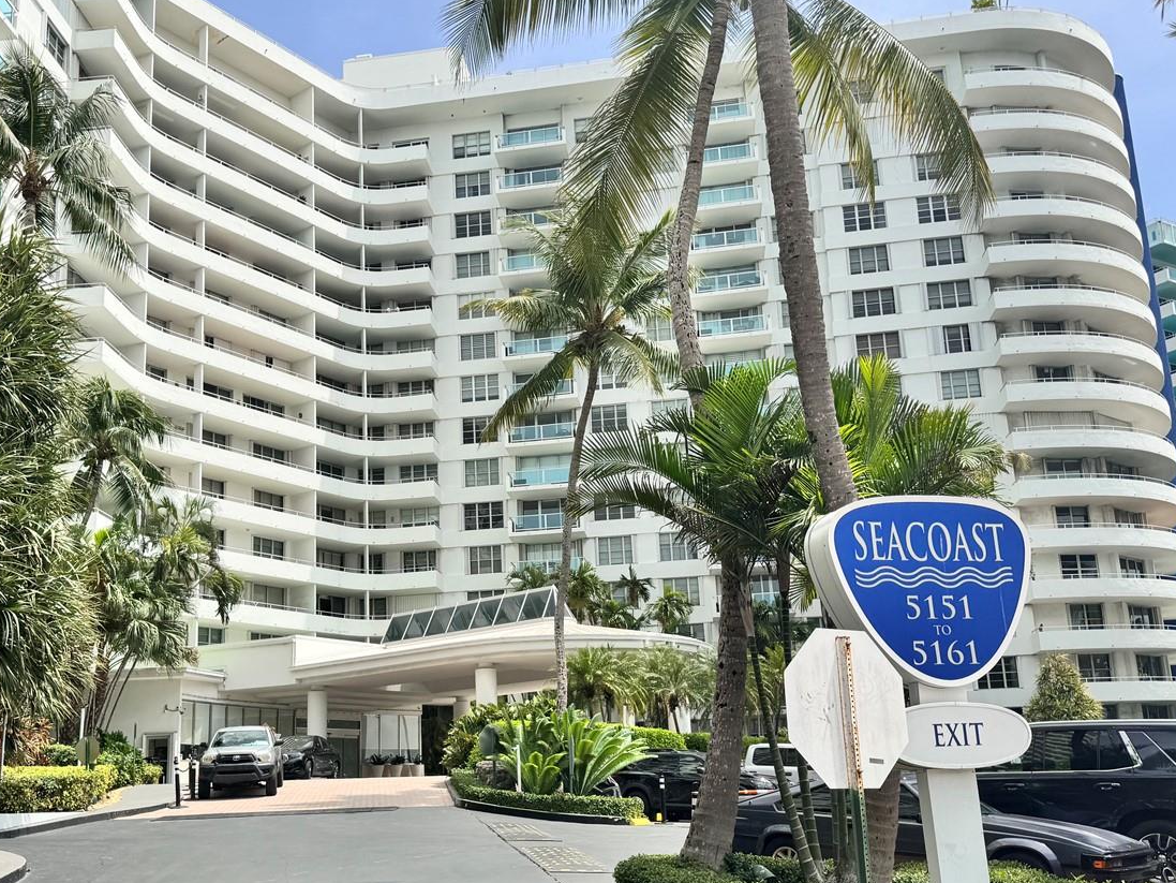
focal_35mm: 35
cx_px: 500
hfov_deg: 52.4
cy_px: 536
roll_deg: +1.2
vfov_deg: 40.5
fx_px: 1189
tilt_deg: +12.2
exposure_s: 1/5348
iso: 80
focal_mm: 6.76
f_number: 1.78
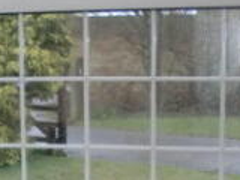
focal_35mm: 131
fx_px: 908
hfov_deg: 14.8
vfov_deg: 11.0
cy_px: 238
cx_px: 1
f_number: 2.8
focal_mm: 6.3
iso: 400
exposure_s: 1/60
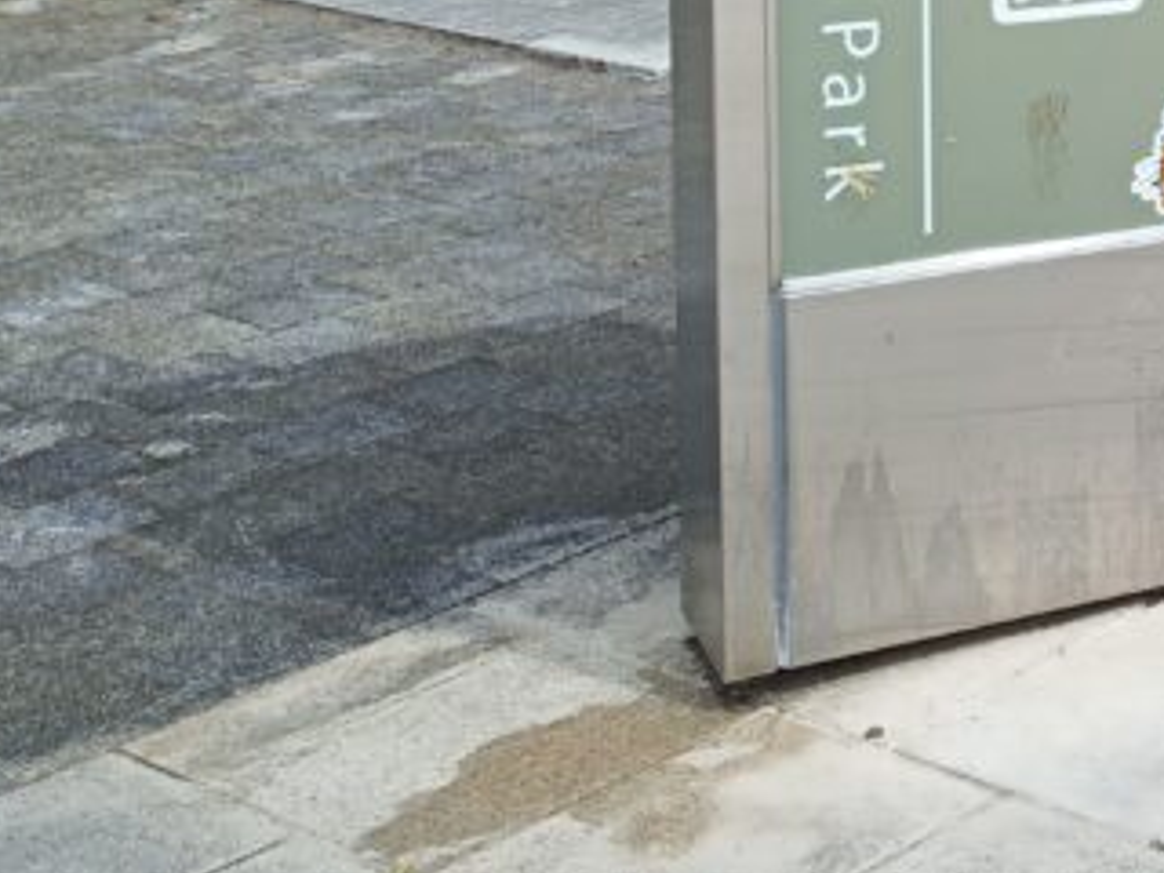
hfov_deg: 21.0
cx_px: 1713
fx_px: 2690
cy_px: -324
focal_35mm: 80
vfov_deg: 17.1
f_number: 1.7
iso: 50
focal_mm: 4.7
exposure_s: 1/296
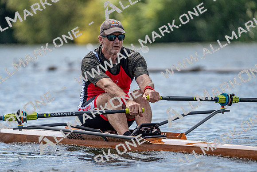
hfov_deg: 4.7
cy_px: 86
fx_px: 3120
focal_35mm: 437
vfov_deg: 3.1
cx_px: 128
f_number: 6.3
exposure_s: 1/2000
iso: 400
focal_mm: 437
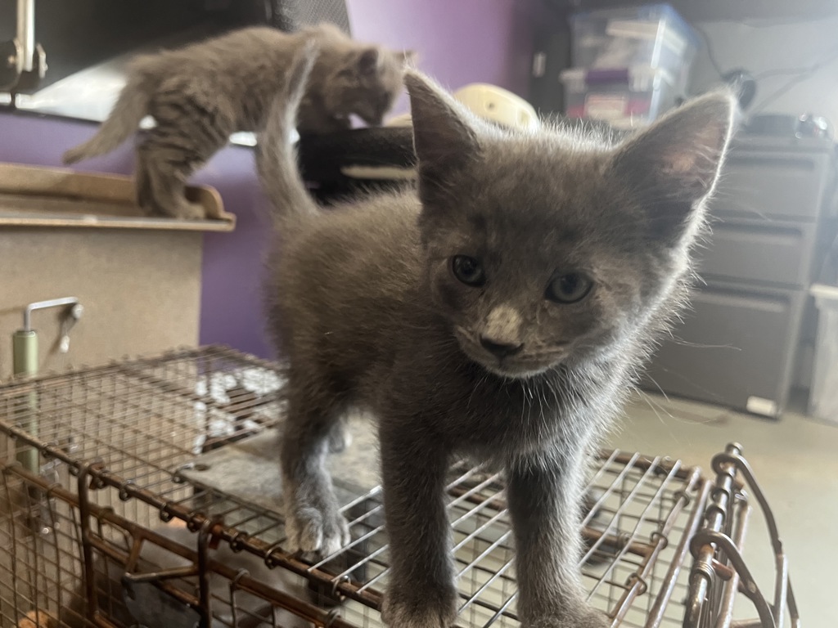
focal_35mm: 26
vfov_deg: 53.1
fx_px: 629
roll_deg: -4.7
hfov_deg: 67.3
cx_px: 419
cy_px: 314
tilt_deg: -9.0
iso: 250
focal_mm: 5.1
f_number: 1.6
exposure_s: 1/60
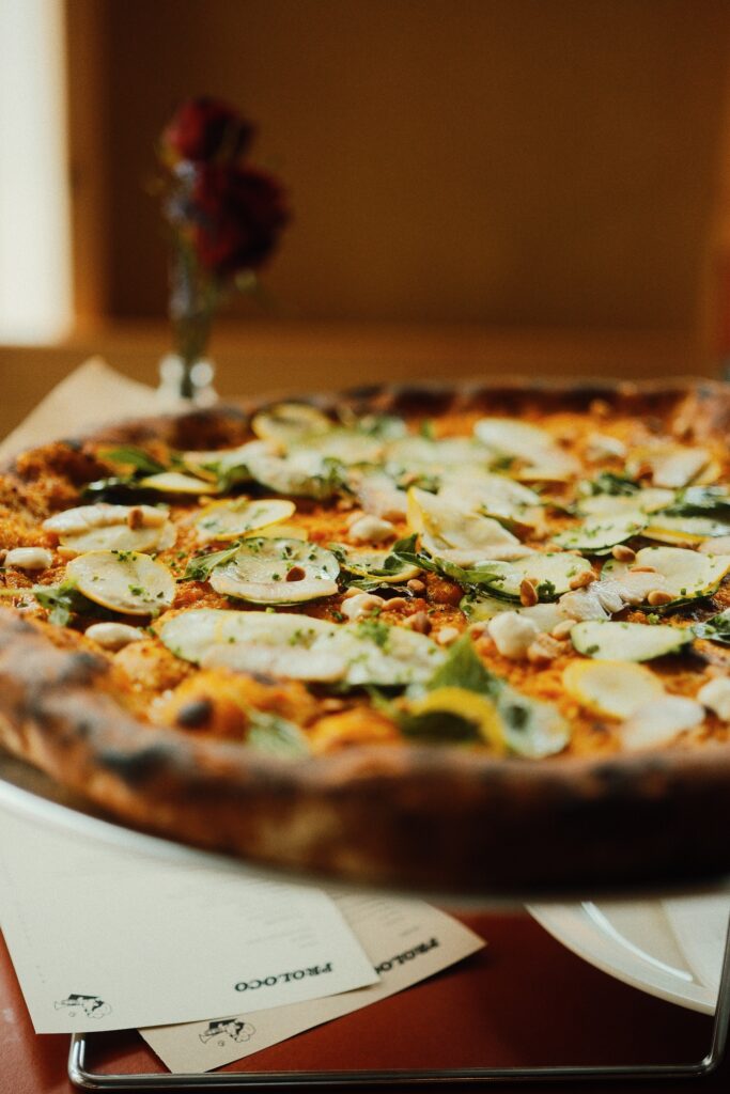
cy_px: 547
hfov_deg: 27.0
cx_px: 365
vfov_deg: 39.6
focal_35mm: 50
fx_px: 1520
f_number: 1.4
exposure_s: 1/750
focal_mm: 33
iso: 800
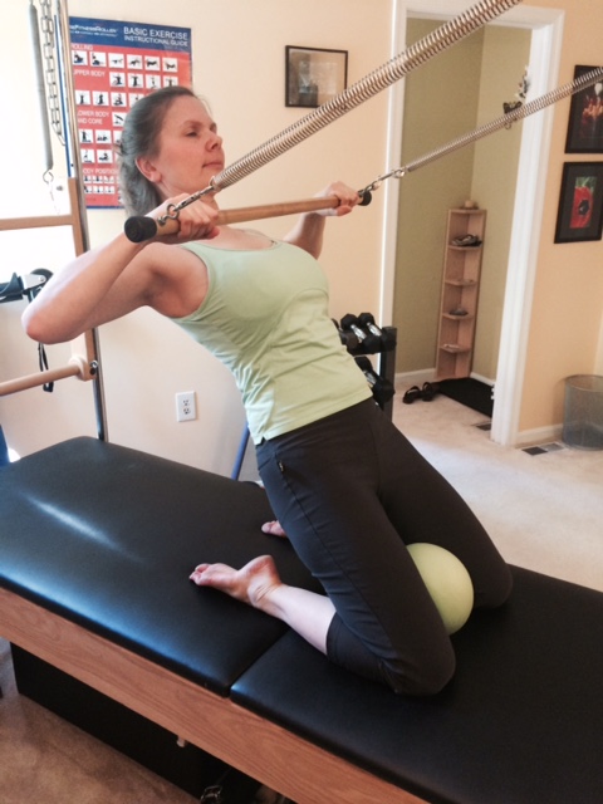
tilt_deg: -21.1
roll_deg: +0.9
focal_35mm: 29
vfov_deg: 61.7
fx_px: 674
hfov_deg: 48.2
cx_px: 302
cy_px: 402
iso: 320
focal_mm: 4.15
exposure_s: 1/24
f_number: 2.2
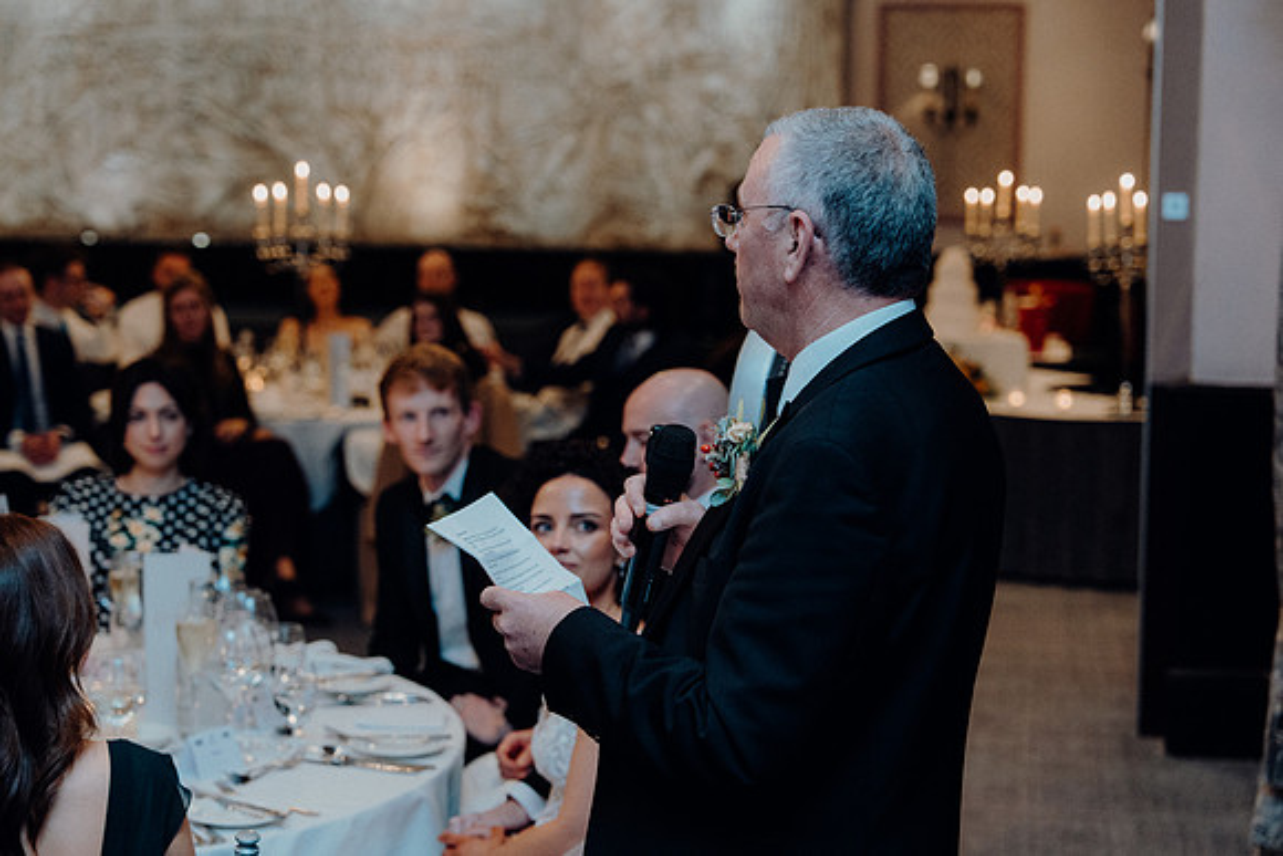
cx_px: 642
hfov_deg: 28.8
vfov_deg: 19.5
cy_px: 428
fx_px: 2495
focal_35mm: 70
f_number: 3.5
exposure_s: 1/160
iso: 2500
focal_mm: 70
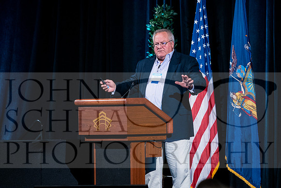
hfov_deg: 6.9
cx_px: 140
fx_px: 2342
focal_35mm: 300
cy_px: 94
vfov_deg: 4.6
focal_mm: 200
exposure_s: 1/125
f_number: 3.5
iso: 3200
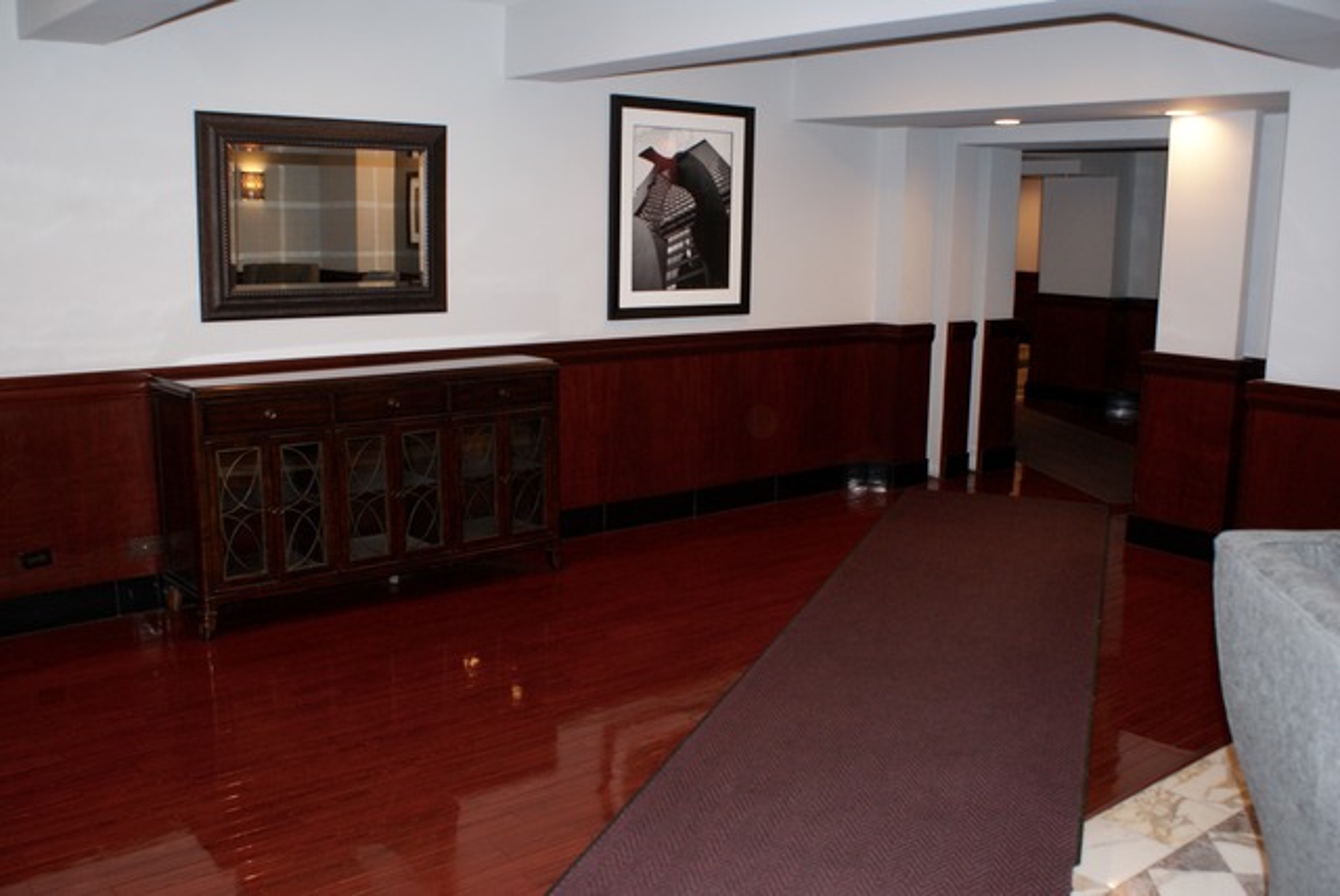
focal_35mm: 33
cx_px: 670
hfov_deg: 57.2
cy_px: 448
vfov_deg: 40.0
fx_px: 1229
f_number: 5.6
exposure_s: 1/60
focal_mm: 22
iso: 400
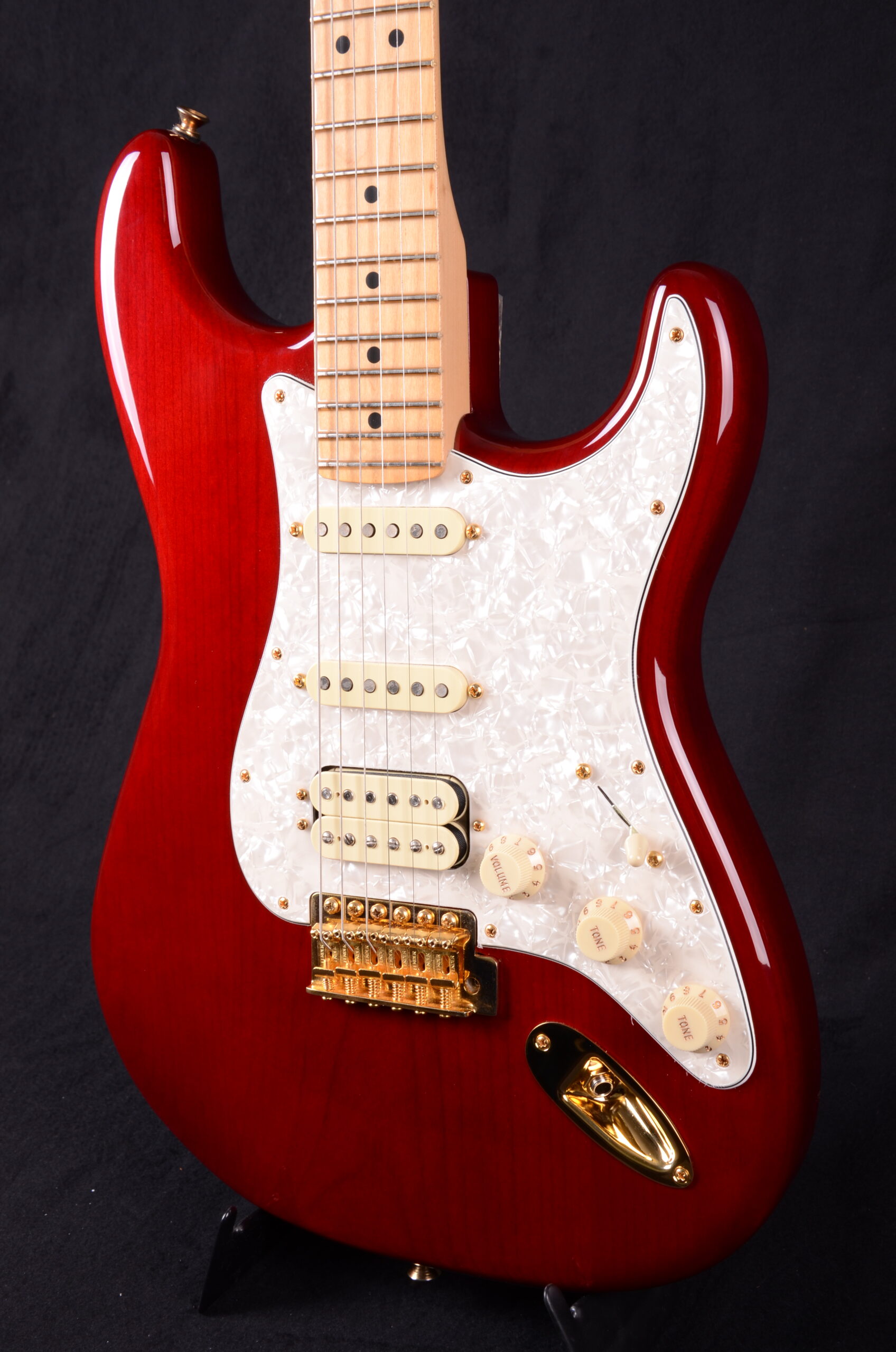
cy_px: 676
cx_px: 448
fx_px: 1912
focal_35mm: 51
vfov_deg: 39.0
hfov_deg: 26.4
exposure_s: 1/200
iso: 200
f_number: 11
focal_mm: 34
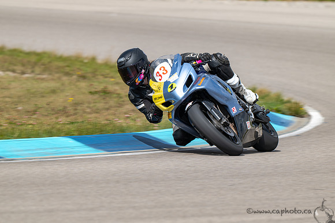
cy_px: 112
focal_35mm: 600
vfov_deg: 2.3
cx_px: 168
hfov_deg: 3.4
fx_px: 5584
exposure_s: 1/160
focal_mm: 600
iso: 64
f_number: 11
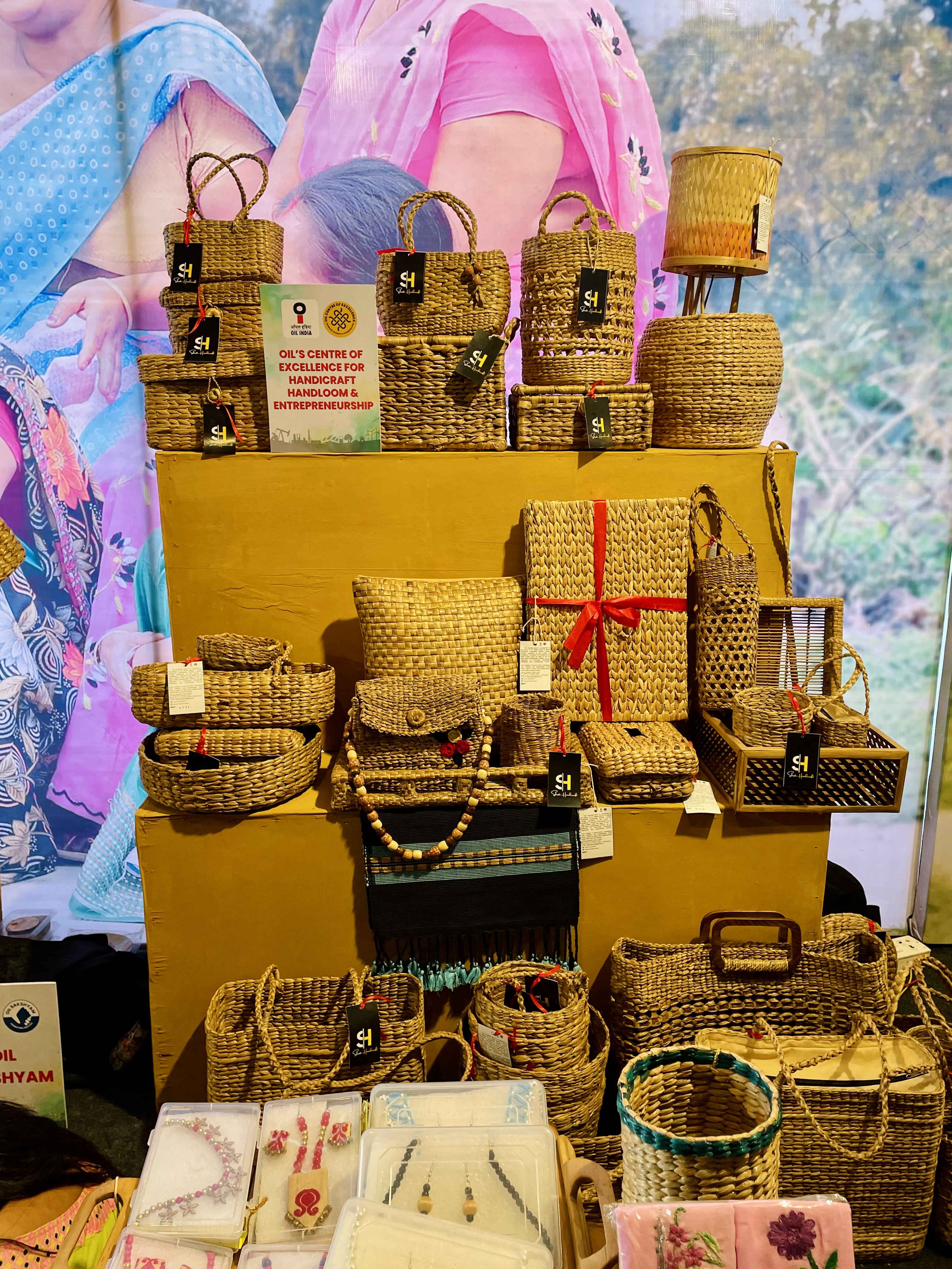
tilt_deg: -12.2
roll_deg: +1.3
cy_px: 634
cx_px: 476
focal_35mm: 26
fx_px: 953
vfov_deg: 67.3
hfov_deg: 53.1
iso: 100
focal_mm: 4.2
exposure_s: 1/100
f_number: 1.6
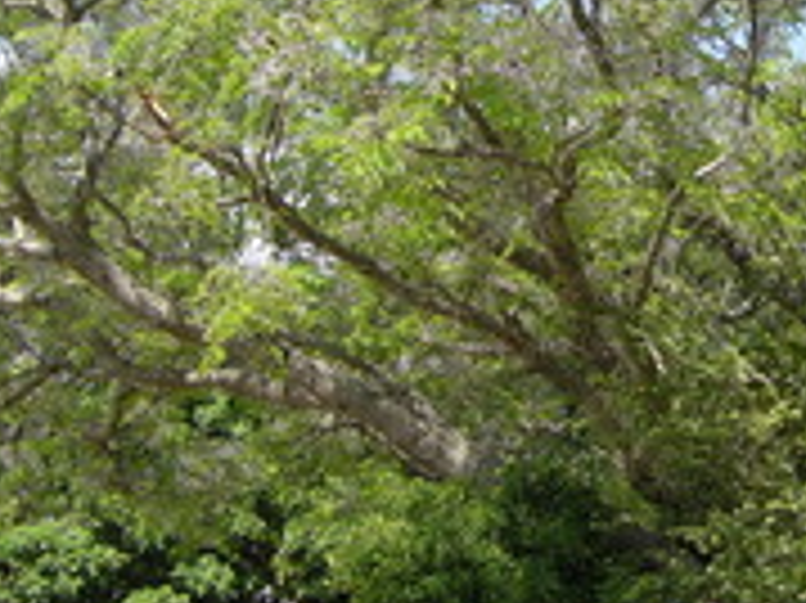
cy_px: 230
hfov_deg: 22.6
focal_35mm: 85
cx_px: 684
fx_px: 1978
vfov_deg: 17.3
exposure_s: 1/320
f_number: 3.4
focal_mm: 6.3
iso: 50
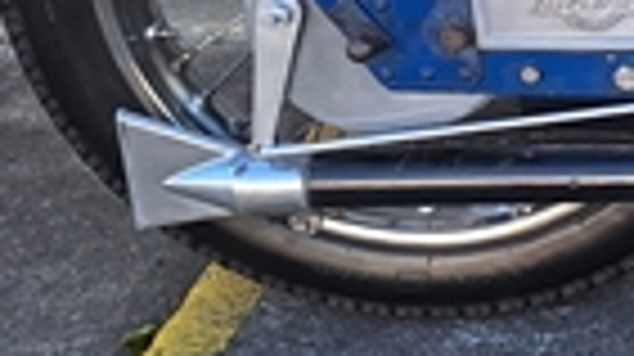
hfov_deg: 16.6
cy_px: -176
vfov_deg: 10.9
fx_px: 1797
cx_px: 1151
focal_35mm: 107
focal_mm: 5.54
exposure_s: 1/323
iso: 40
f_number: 1.8
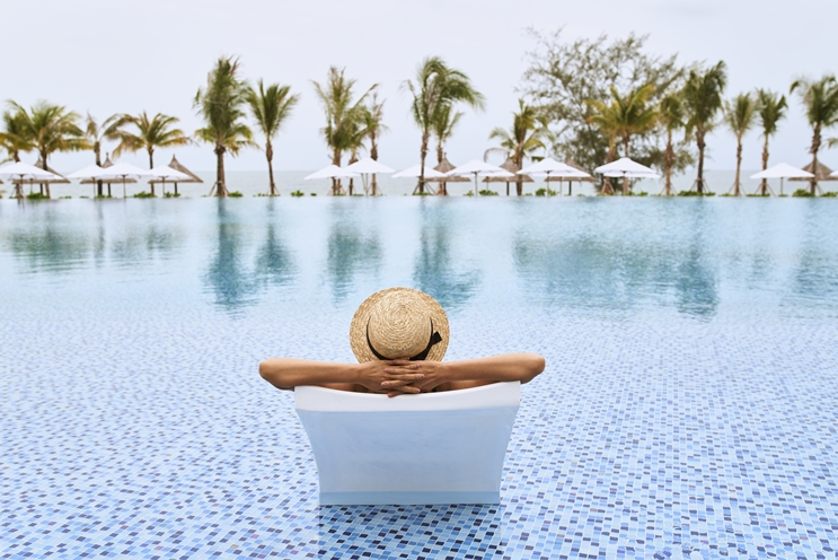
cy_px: 280
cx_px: 419
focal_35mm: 35
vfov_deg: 37.9
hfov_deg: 54.4
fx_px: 815
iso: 100
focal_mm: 35
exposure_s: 1/640
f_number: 4.5
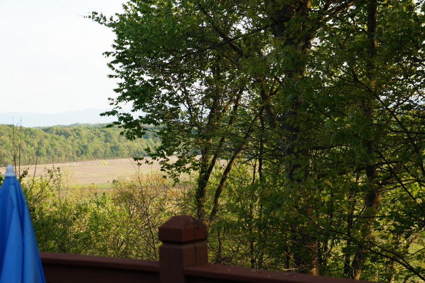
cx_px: 212
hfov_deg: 24.6
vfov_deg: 16.5
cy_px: 142
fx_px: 974
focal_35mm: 82
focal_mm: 55
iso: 100
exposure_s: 1/100
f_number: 5.6
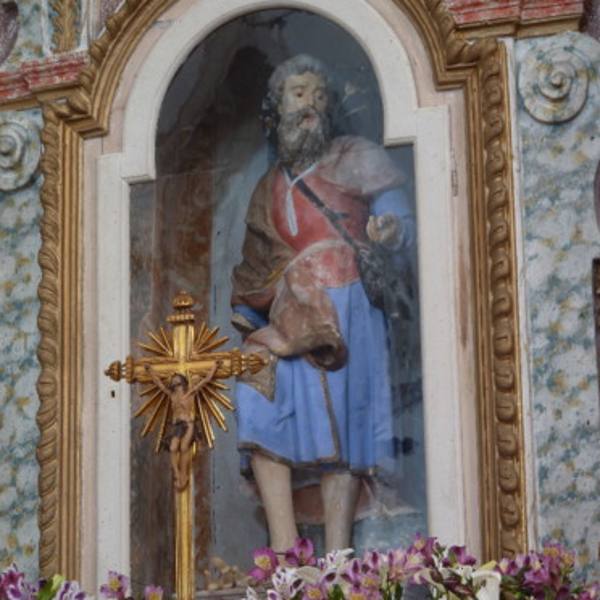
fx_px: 2236
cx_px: 301
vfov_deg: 15.3
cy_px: 356
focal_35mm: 114
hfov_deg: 15.3
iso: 80
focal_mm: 15.8
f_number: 4.3
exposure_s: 2
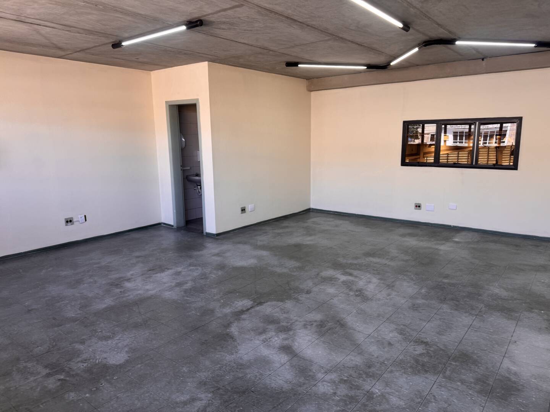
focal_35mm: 24
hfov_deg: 71.6
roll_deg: +1.6
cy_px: 206
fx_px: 381
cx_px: 275
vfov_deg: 56.8
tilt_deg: -11.0
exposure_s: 1/120
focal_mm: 6.76
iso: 100
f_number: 1.78
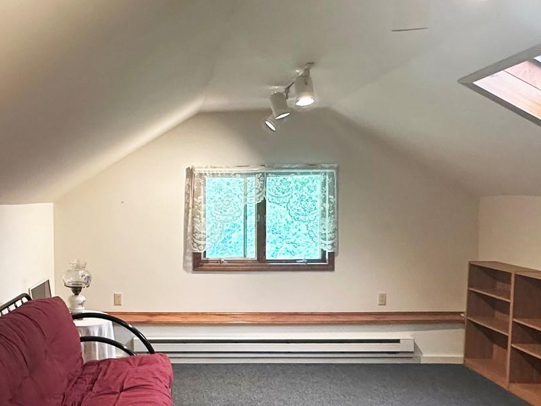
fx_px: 547
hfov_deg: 50.7
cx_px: 144
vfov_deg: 40.6
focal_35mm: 35
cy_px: 229
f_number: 2.2
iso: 800
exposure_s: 1/60
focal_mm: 2.22
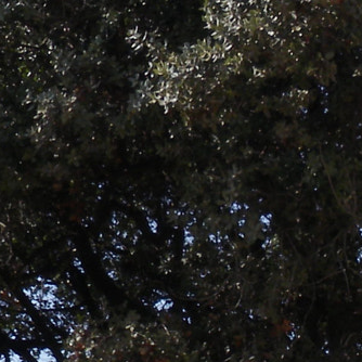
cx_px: 328
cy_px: 468
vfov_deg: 8.8
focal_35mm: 195
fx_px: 2307
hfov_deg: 8.9
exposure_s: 1/200
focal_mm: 6.3
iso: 64
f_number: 5.4
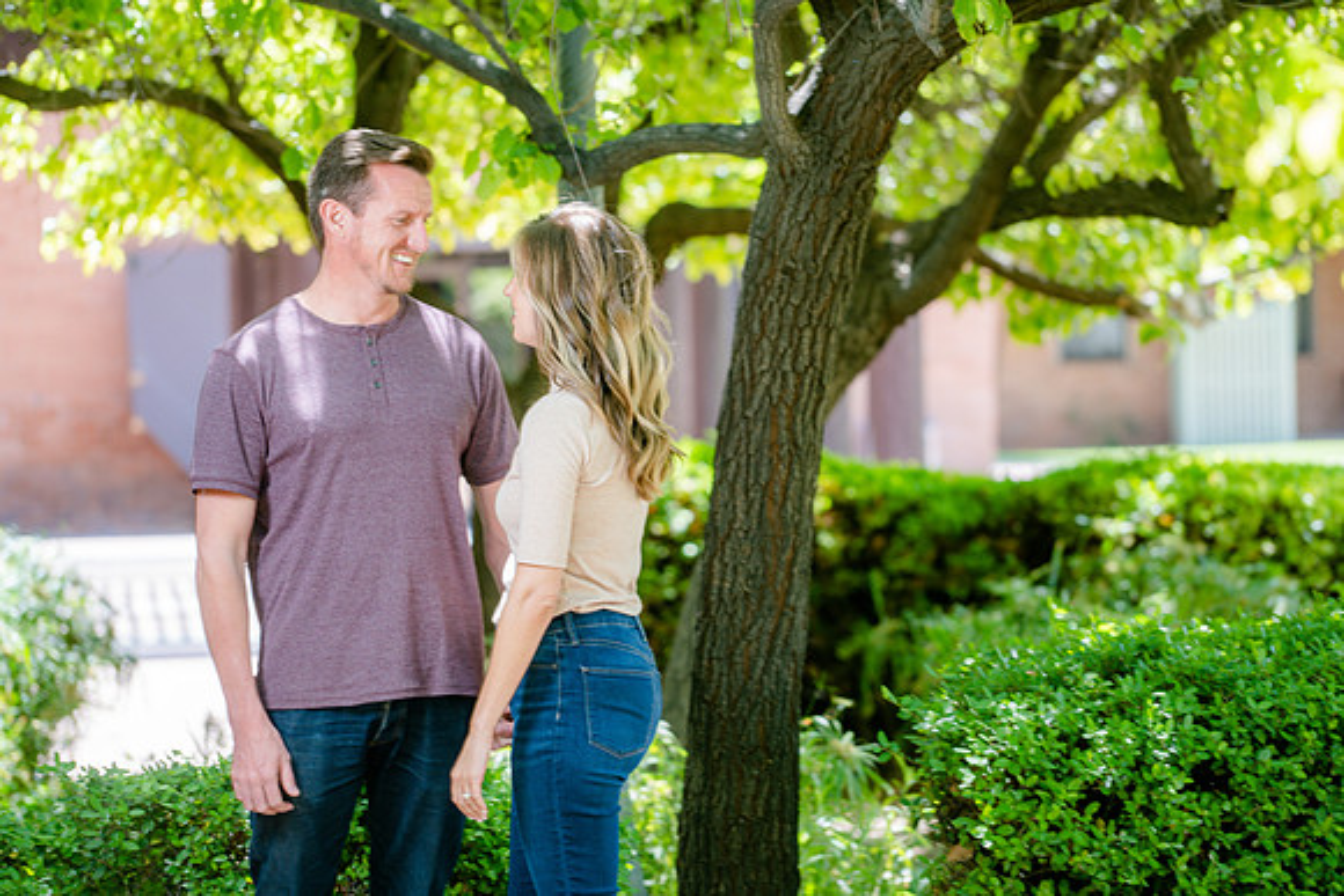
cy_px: 448
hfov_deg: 13.1
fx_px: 5862
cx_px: 672
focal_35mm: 157
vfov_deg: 8.7
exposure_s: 1/100
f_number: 4
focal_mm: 157
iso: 160
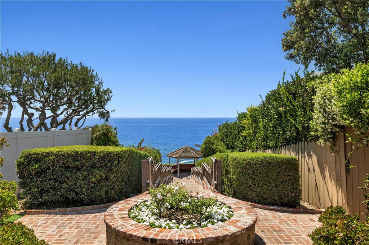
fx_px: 307
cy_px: 122
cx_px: 184
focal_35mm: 30
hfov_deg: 61.9
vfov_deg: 43.6
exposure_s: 1/80
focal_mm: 30
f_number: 7.1
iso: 100
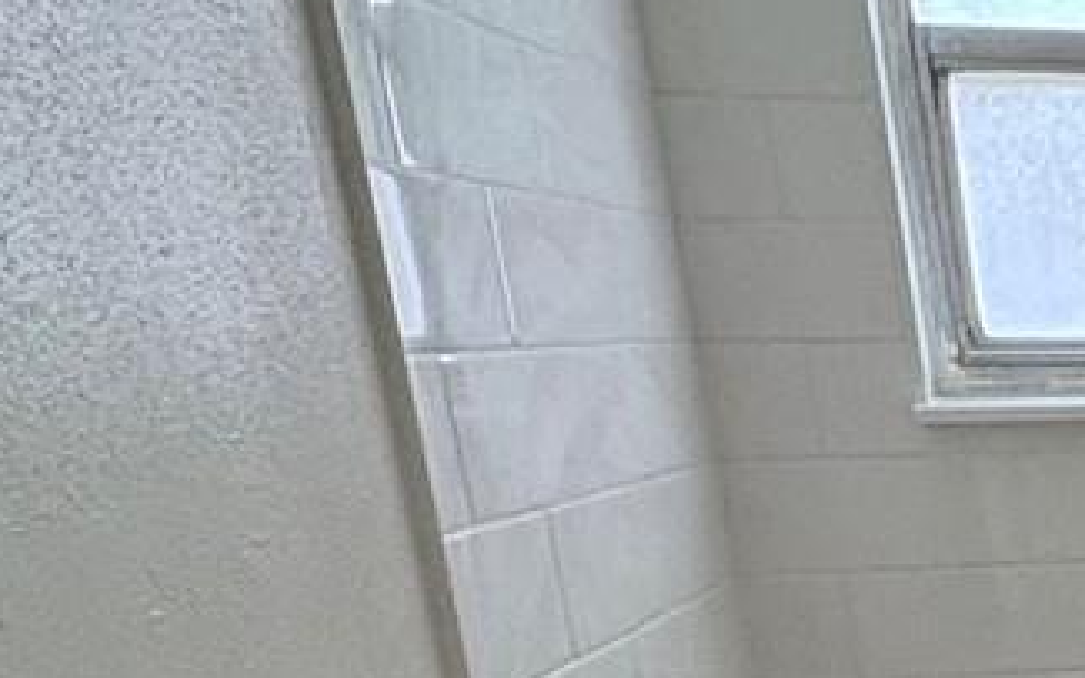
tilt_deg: -14.0
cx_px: 2113
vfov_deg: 16.8
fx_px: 2158
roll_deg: +0.5
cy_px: 882
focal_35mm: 73
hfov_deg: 18.9
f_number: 2.2
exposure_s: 1/120
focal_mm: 2.22
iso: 200
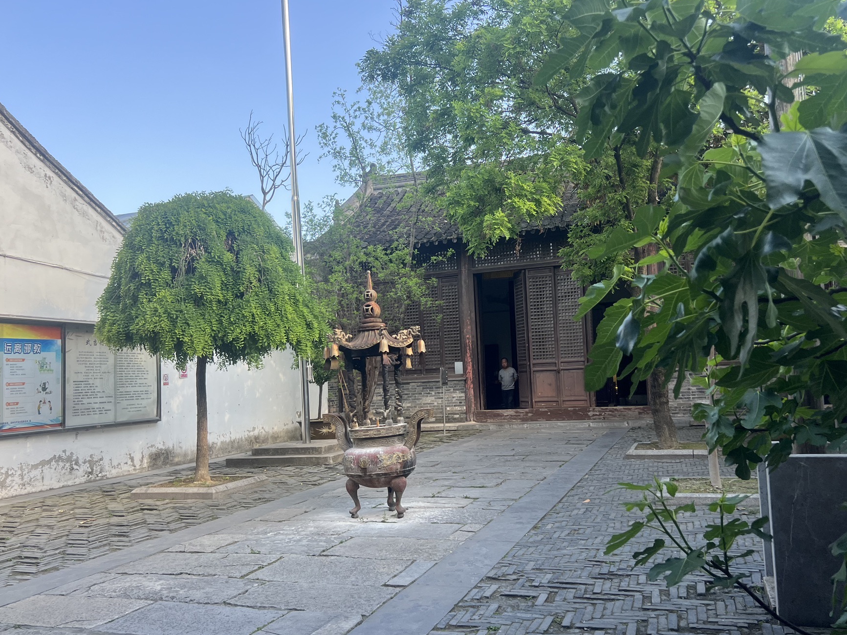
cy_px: 330
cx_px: 438
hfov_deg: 59.9
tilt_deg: +3.2
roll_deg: +2.4
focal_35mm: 30
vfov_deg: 46.8
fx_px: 734
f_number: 1.5
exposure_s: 1/594
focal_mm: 5.7
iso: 50
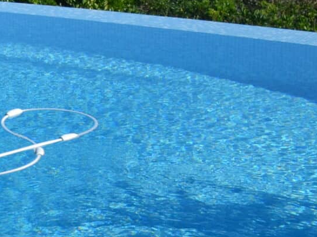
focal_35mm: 123
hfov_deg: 13.9
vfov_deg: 11.7
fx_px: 1126
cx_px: -293
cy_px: -79
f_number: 8
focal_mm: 18
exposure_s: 1/250
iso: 125
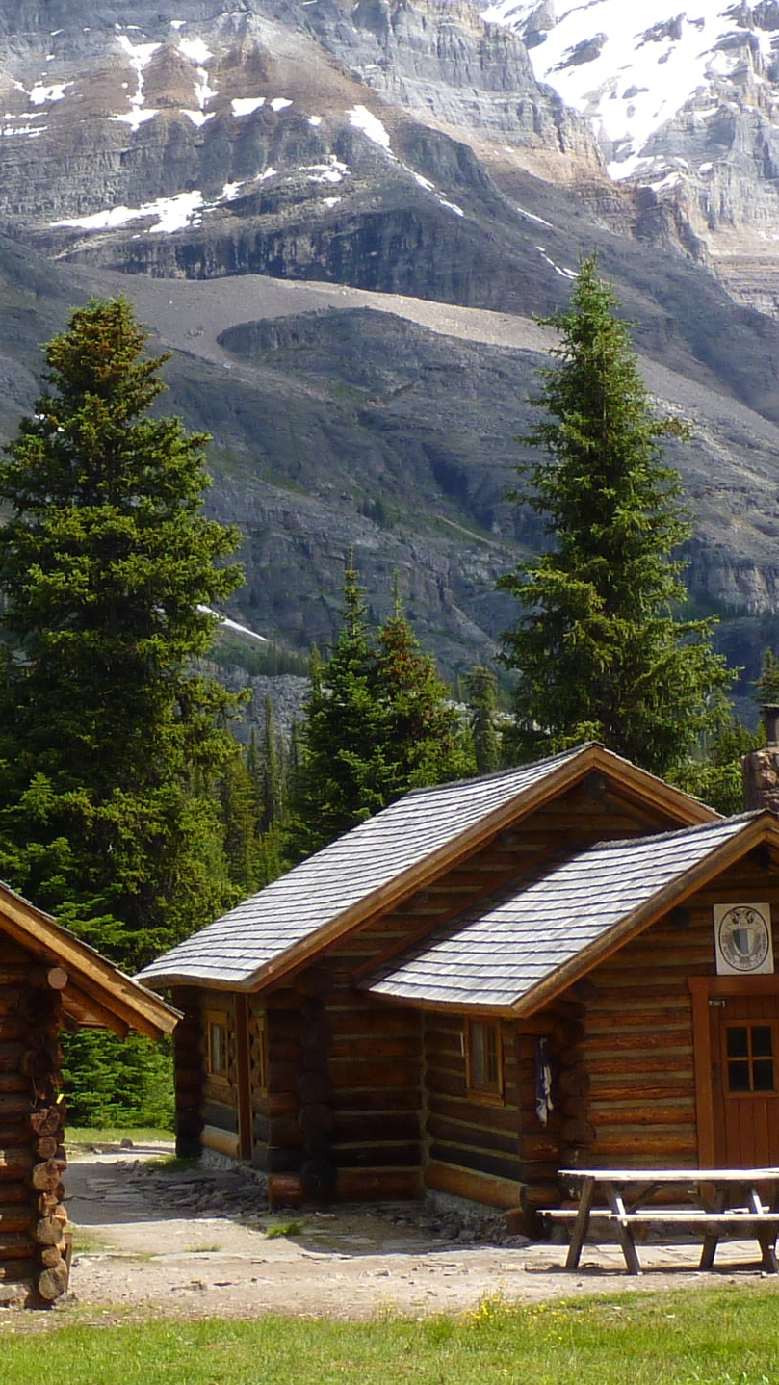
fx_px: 3451
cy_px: 397
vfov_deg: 22.5
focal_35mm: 94
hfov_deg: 12.8
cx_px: 83
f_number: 4
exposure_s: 1/400
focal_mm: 6.8
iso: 100
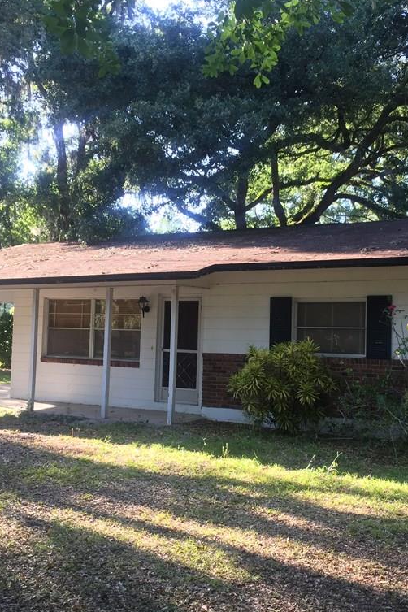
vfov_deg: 47.4
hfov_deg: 32.5
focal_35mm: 41
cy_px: 306
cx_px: 242
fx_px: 697
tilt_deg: +1.6
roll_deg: -2.0
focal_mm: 4.15
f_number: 2.2
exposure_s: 1/120
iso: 50
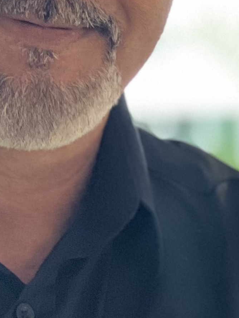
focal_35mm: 349
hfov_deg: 4.3
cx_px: 34
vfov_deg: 5.7
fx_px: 3214
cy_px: 162
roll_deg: +0.2
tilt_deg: -5.5
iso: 200
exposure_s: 1/33
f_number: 2.8
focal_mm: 9
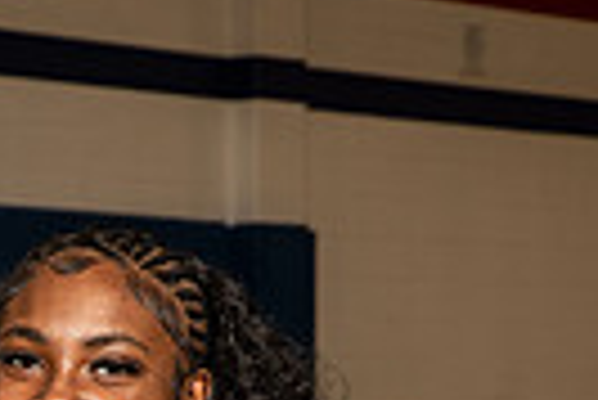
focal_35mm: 189
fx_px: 3143
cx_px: 54
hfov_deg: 10.8
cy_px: 939
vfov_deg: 6.9
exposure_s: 1/250
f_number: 7.1
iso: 320
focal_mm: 56
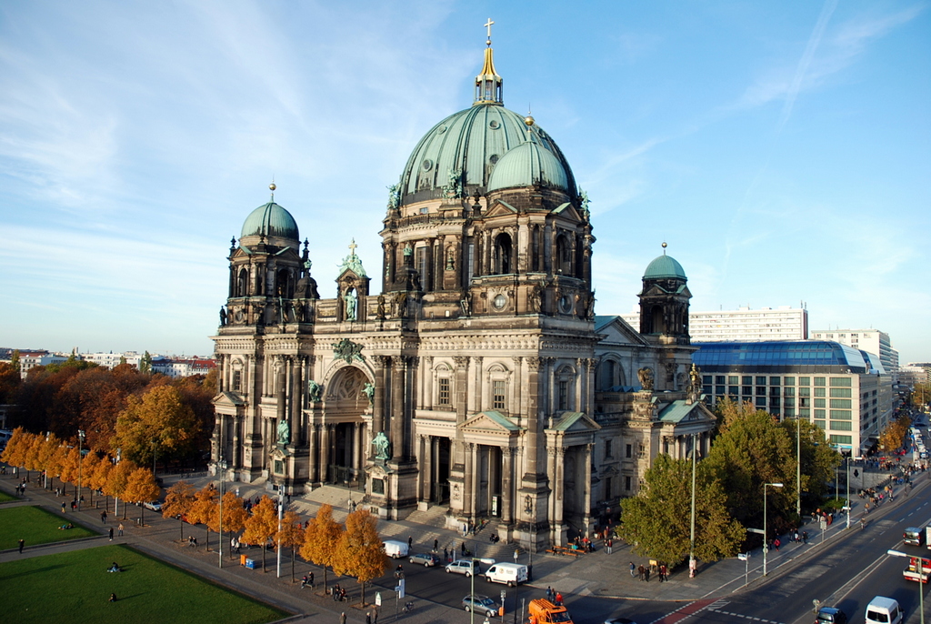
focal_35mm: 27
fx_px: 699
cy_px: 312
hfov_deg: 67.3
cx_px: 466
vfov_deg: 48.1
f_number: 6.3
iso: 100
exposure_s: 1/160
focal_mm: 18
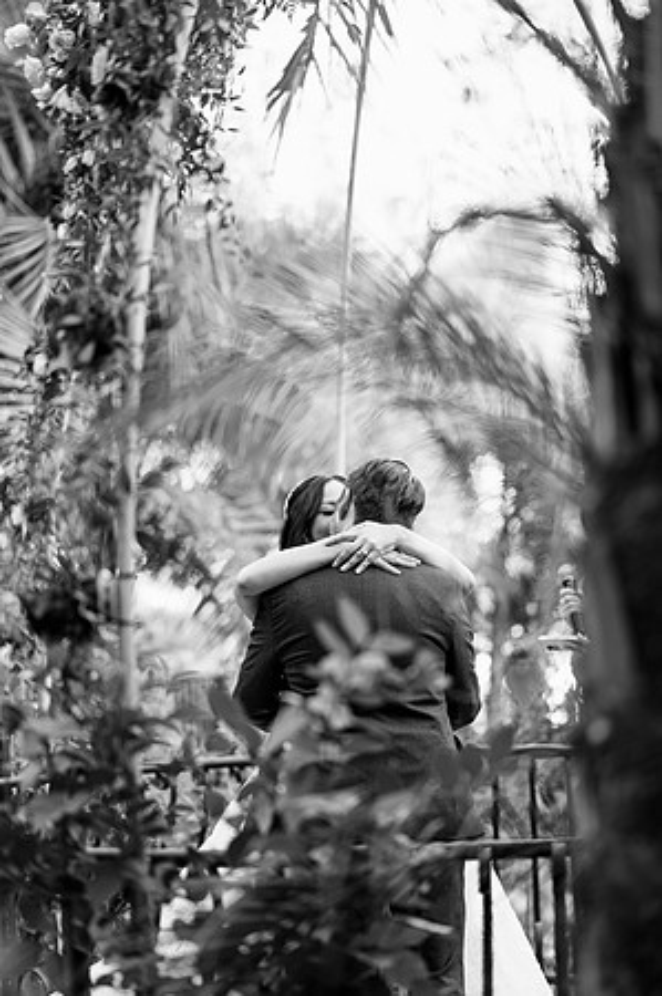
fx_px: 2350
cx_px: 331
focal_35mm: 85
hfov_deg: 16.0
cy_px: 498
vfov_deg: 23.9
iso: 200
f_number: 2
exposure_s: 1/250
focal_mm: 85
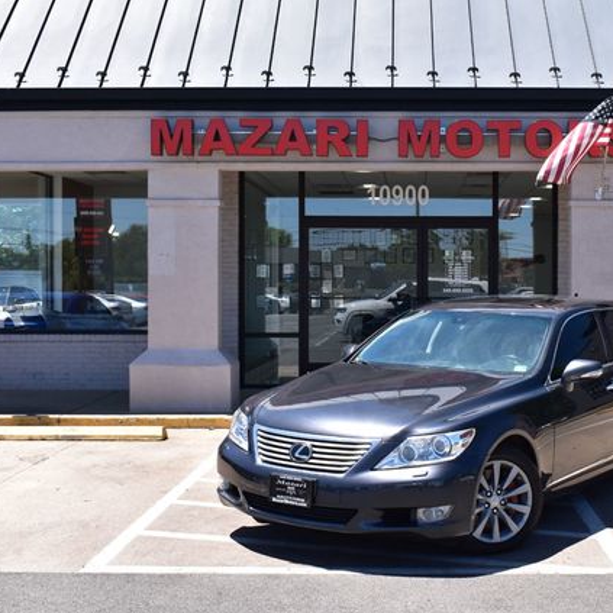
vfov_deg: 31.6
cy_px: 306
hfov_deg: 31.3
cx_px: 432
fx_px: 1082
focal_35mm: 54
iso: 400
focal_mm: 28
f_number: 11
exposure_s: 1/320
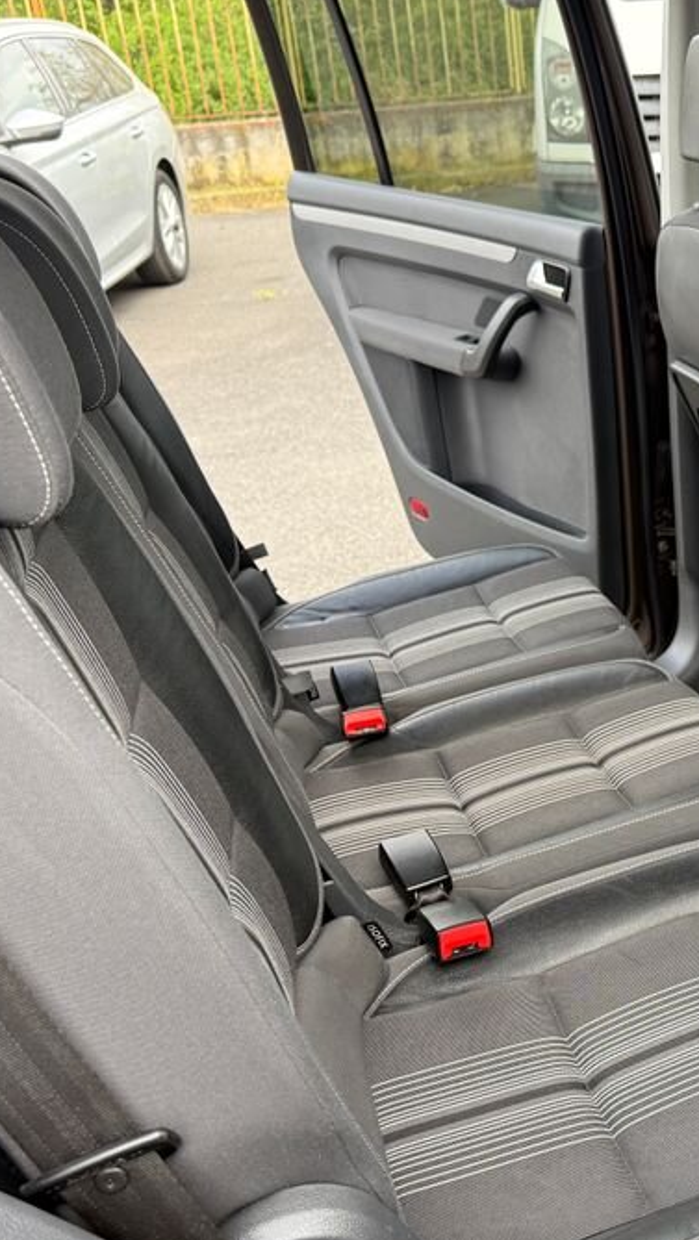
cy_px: 704
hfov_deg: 28.6
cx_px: 630
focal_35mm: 40
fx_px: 1316
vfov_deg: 50.3
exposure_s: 1/277
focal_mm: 6.76
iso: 100
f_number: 1.78
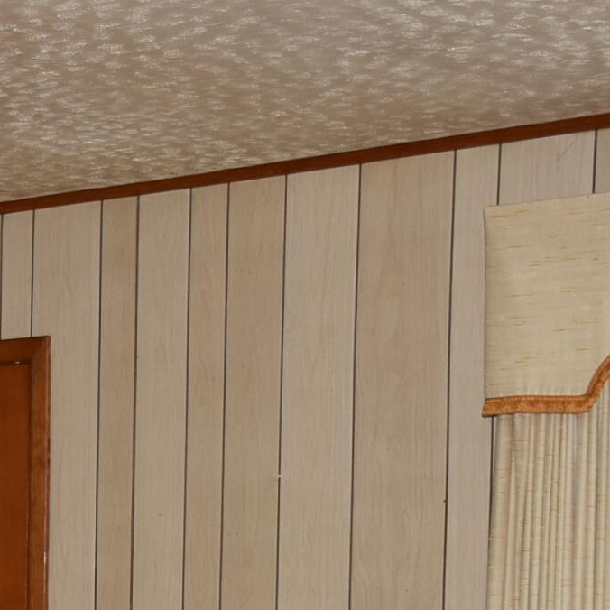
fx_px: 2253
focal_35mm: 113
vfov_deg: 15.0
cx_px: -379
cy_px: 693
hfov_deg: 14.2
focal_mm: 20
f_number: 3.5
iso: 250
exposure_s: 1/60
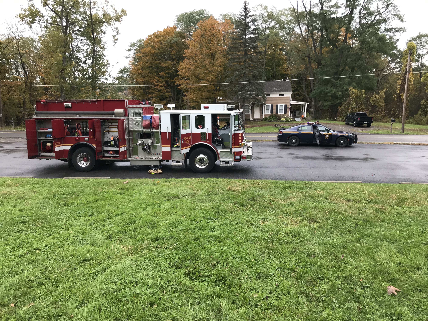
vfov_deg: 49.7
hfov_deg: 63.4
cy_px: 160
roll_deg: +0.8
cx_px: 214
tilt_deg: -8.7
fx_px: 346
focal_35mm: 28
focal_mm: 3.99
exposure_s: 1/120
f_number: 1.8
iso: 25
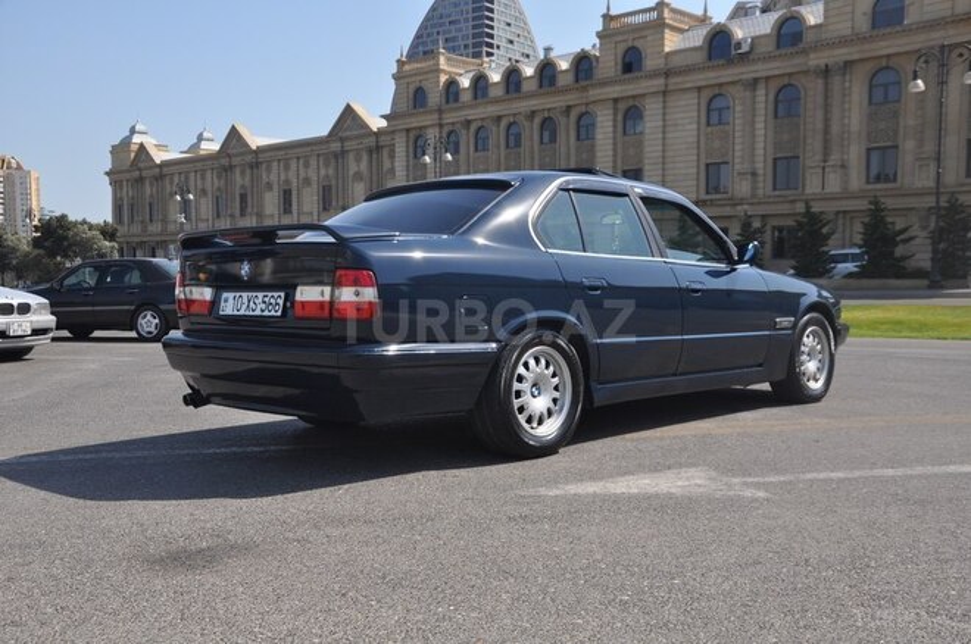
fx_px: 1010
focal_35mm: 38
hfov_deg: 51.3
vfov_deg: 35.4
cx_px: 486
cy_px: 322
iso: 200
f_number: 9
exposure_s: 1/320
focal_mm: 25
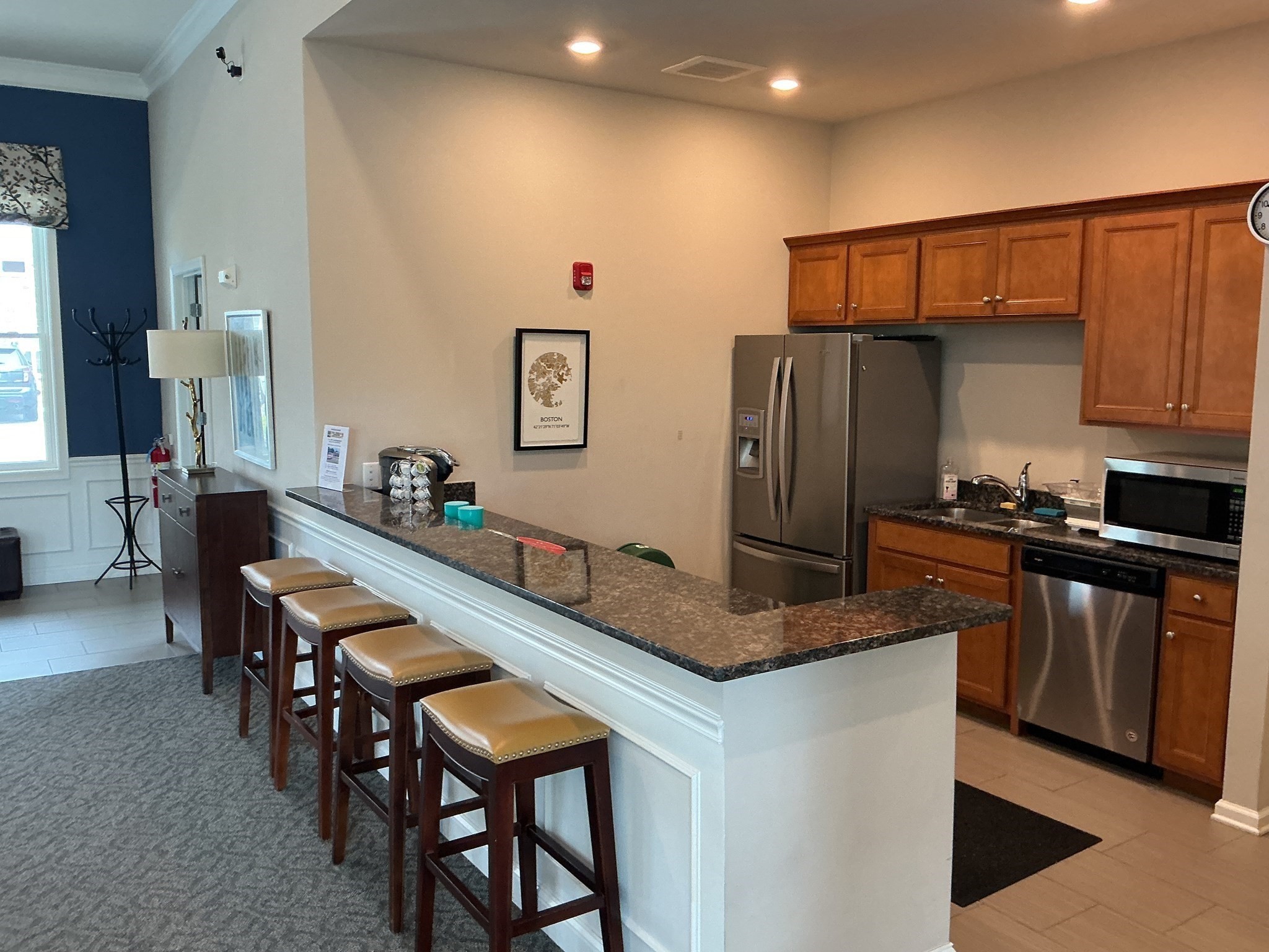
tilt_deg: -7.4
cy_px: 476
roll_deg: -0.2
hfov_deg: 61.7
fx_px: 1063
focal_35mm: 29
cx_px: 634
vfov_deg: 48.2
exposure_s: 1/60
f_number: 1.8
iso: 125
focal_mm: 3
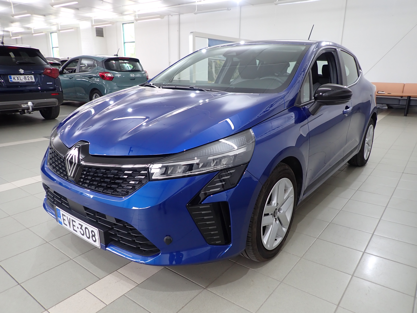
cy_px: 156
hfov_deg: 69.4
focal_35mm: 25
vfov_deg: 54.9
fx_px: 301
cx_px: 208
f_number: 2
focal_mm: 4.5
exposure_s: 1/60
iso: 160
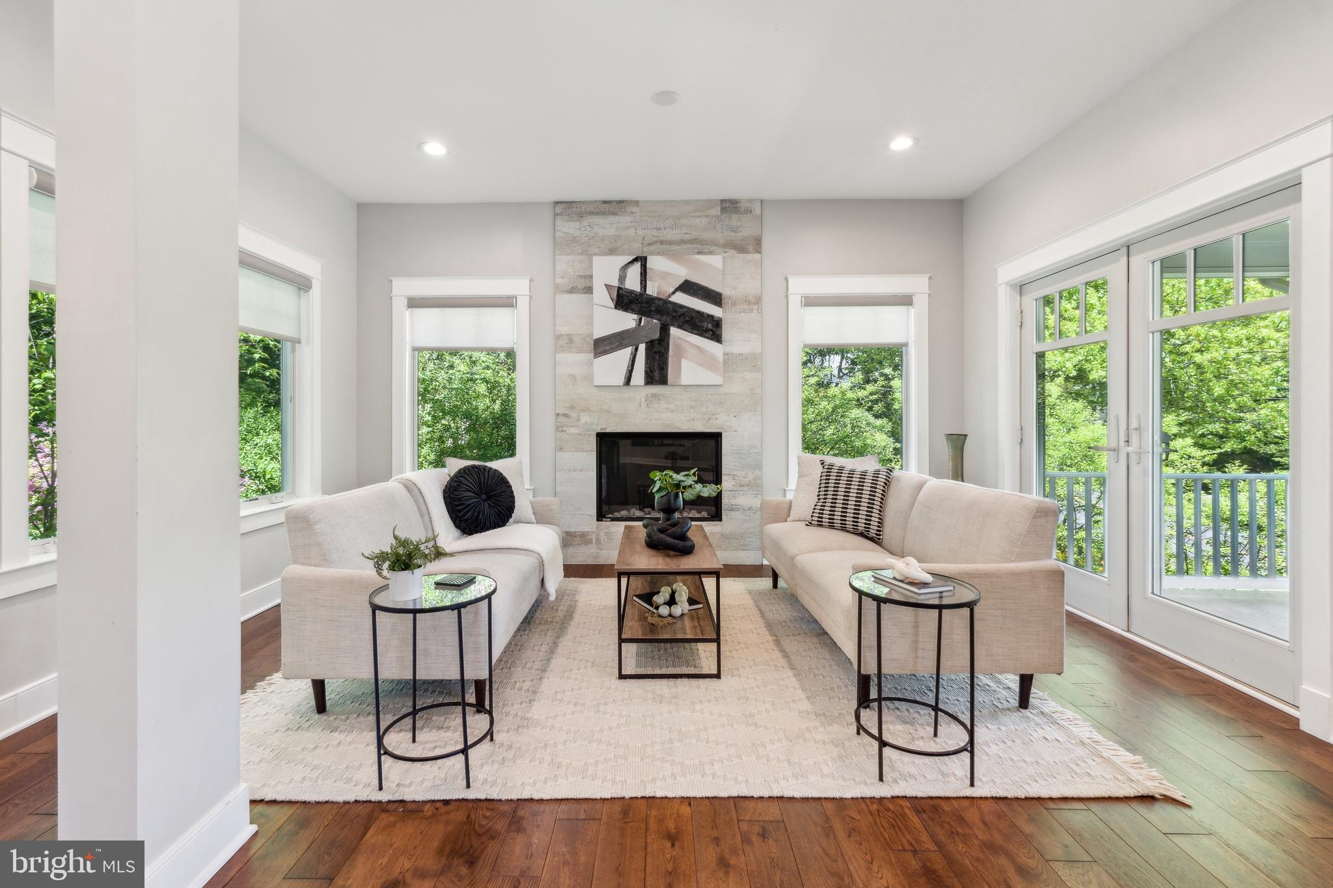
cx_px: 666
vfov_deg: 72.0
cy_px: 444
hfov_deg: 95.0
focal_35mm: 16
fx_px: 611
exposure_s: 1/13
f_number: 8
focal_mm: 16.5
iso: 400
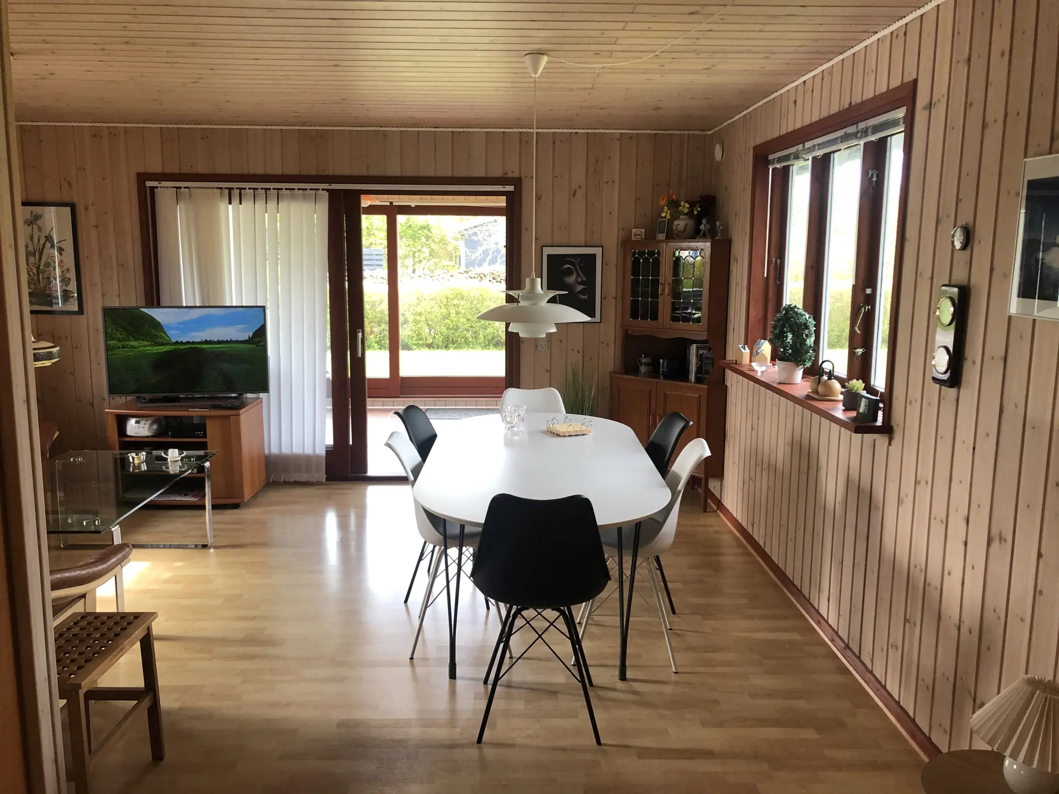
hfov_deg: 63.4
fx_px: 857
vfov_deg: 49.7
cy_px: 397
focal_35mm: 28
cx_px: 530
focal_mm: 4
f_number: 1.8
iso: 25
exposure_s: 1/40
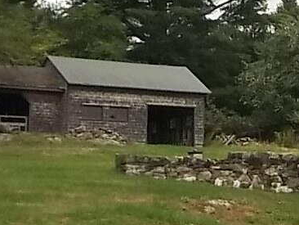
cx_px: 533
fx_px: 1305
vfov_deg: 9.8
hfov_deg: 12.1
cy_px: 49
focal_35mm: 151
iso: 80
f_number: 8.9
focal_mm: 4.9
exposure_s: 1/100
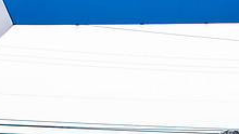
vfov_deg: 7.3
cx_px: 206
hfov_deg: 13.0
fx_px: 1040
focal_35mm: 164
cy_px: 208
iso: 800
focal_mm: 35
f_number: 4
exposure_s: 1/3200
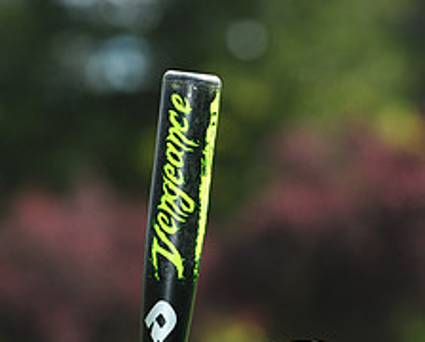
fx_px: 5040
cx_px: 218
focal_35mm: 400
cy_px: 486
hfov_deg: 4.8
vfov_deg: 3.9
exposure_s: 1/1600
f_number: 5
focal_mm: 165
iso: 400
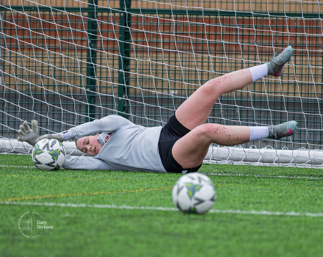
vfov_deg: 3.3
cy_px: 180
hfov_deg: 4.1
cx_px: 197
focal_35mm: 470
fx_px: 4482
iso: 140
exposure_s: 1/800
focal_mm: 200
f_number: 2.8
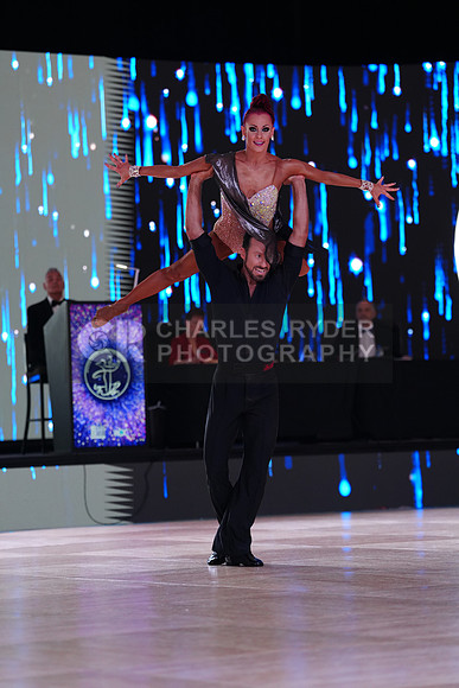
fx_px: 2523
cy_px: 344
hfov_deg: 10.4
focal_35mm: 132
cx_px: 230
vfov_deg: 15.5
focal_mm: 132
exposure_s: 1/500
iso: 1250
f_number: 2.8
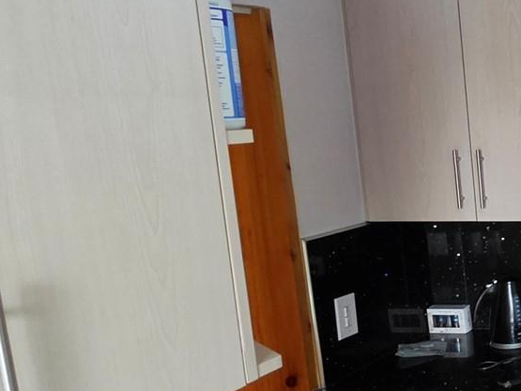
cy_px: 221
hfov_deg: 27.6
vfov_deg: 30.2
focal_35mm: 48
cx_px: 775
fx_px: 722
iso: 640
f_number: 1.9
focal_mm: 2.2
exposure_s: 1/60
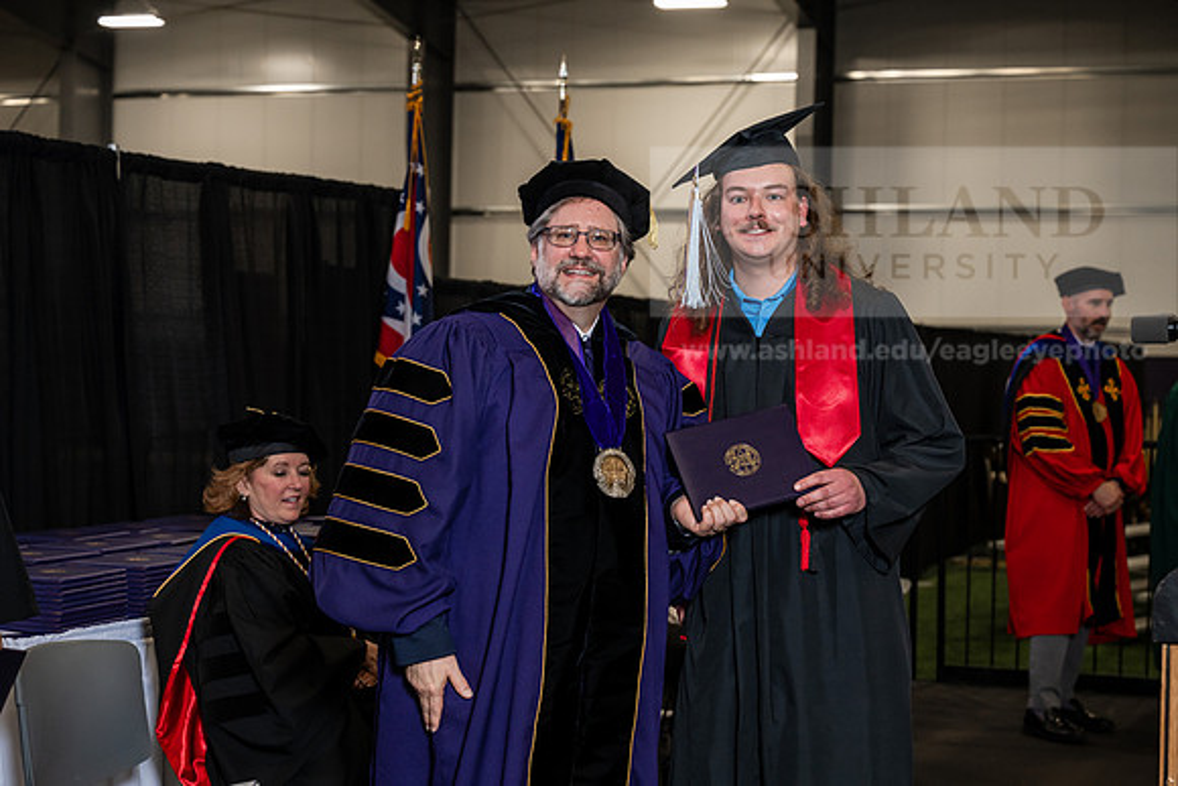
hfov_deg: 28.8
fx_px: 2291
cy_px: 393
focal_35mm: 70
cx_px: 589
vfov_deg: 19.5
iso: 1250
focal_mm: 70
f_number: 5
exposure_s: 1/200
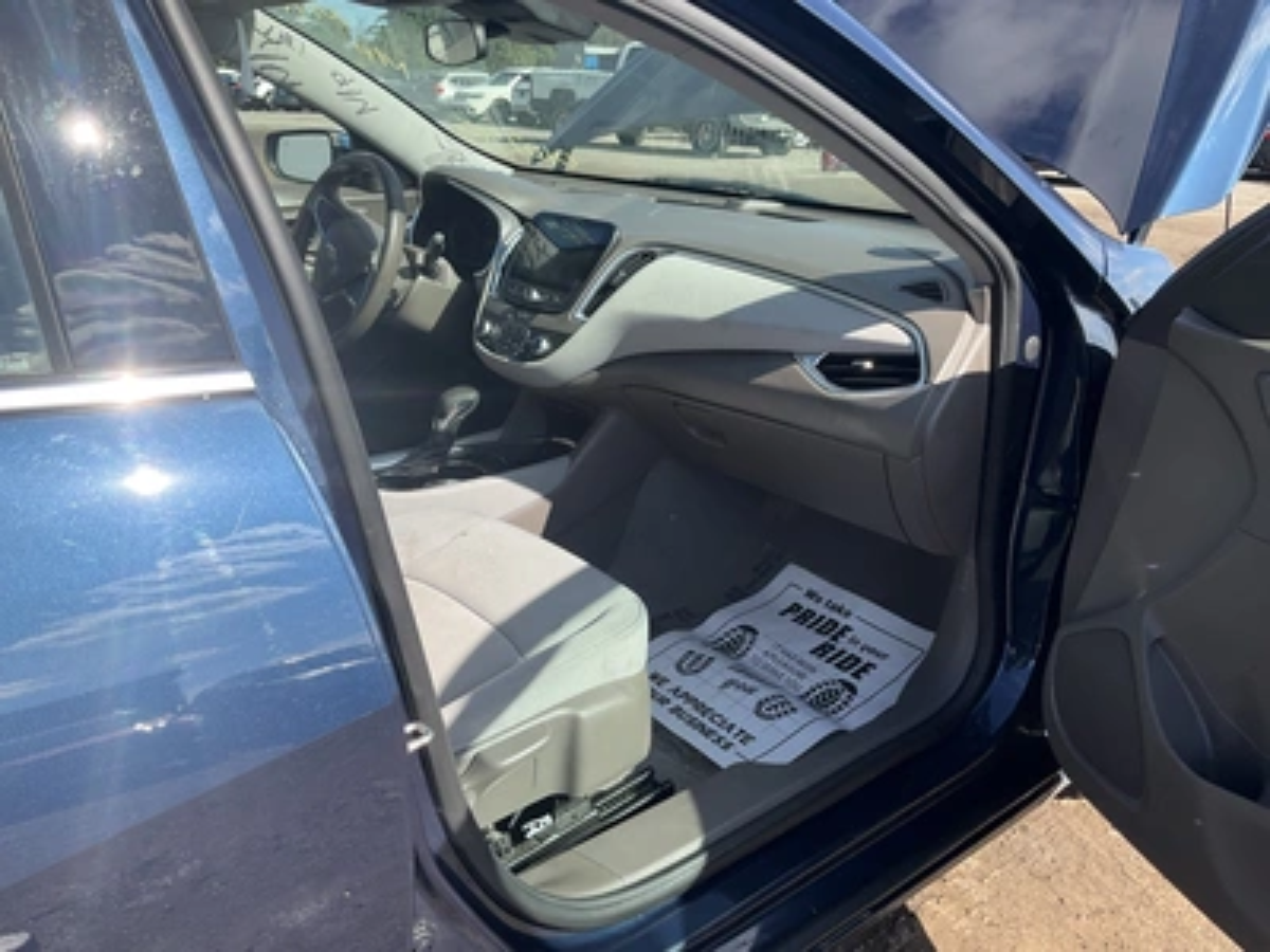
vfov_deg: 48.2
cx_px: 635
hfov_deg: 61.7
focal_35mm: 29
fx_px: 1064
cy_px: 476
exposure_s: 1/691
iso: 25
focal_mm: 3
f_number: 1.8
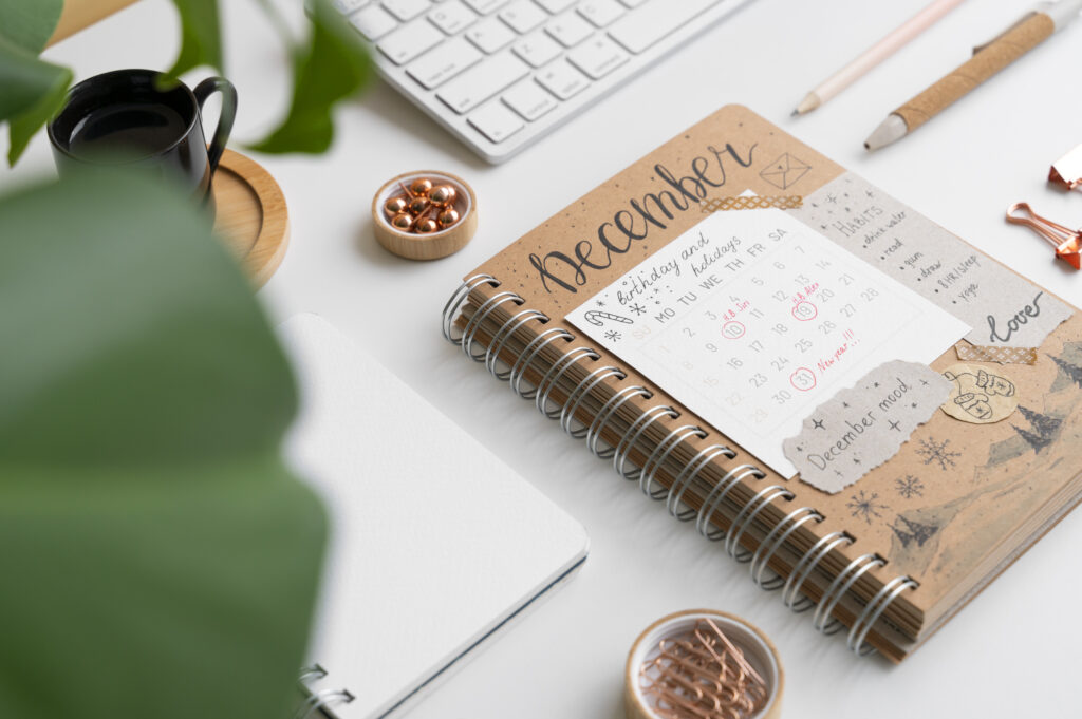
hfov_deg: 33.4
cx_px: 541
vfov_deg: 22.6
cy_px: 360
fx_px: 1802
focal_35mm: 60
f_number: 5.6
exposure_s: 1/400
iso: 400
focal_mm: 60
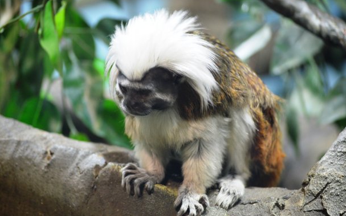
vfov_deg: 8.5
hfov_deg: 13.6
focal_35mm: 154
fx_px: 1452
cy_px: 109
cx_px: 174
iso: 800
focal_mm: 100
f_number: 4.5
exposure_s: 1/60
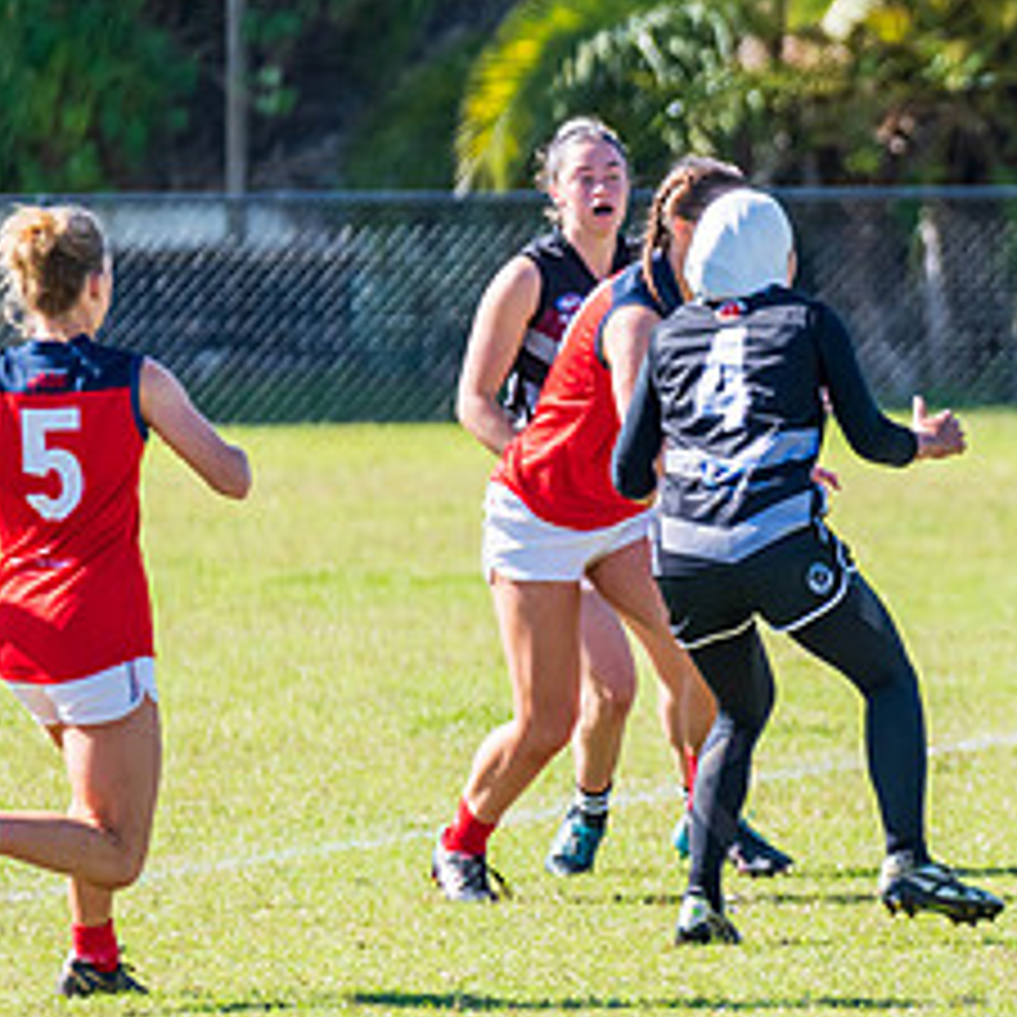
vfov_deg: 2.0
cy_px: 576
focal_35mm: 868
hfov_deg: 2.0
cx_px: 1144
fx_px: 28852
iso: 800
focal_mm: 360
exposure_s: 1/2000
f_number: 6.3
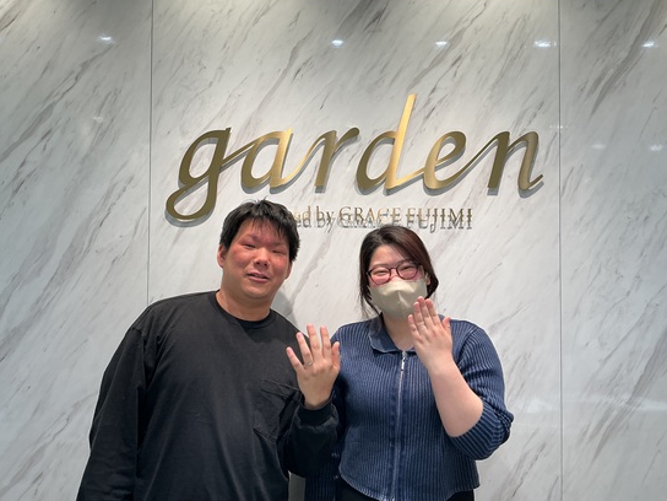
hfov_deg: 56.8
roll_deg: -0.7
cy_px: 246
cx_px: 334
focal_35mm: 32
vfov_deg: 44.2
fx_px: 617
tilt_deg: +1.9
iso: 25
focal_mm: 3
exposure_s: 1/120
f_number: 1.8
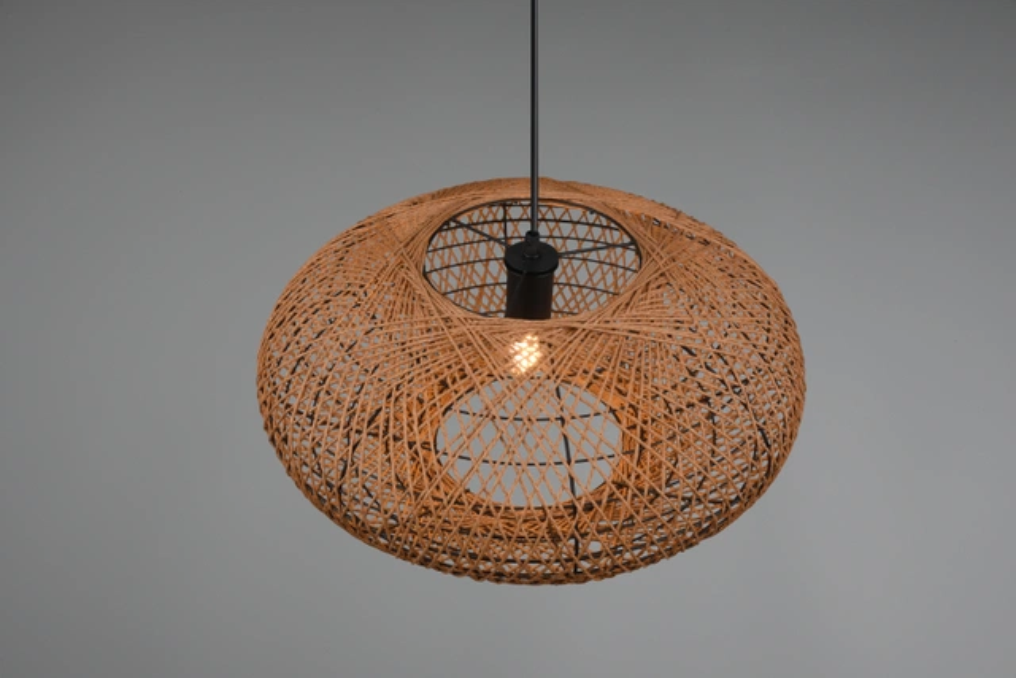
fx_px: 1073
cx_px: 508
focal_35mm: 38
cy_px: 339
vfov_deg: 35.1
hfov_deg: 50.7
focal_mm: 38
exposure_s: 1/8
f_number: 18
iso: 100
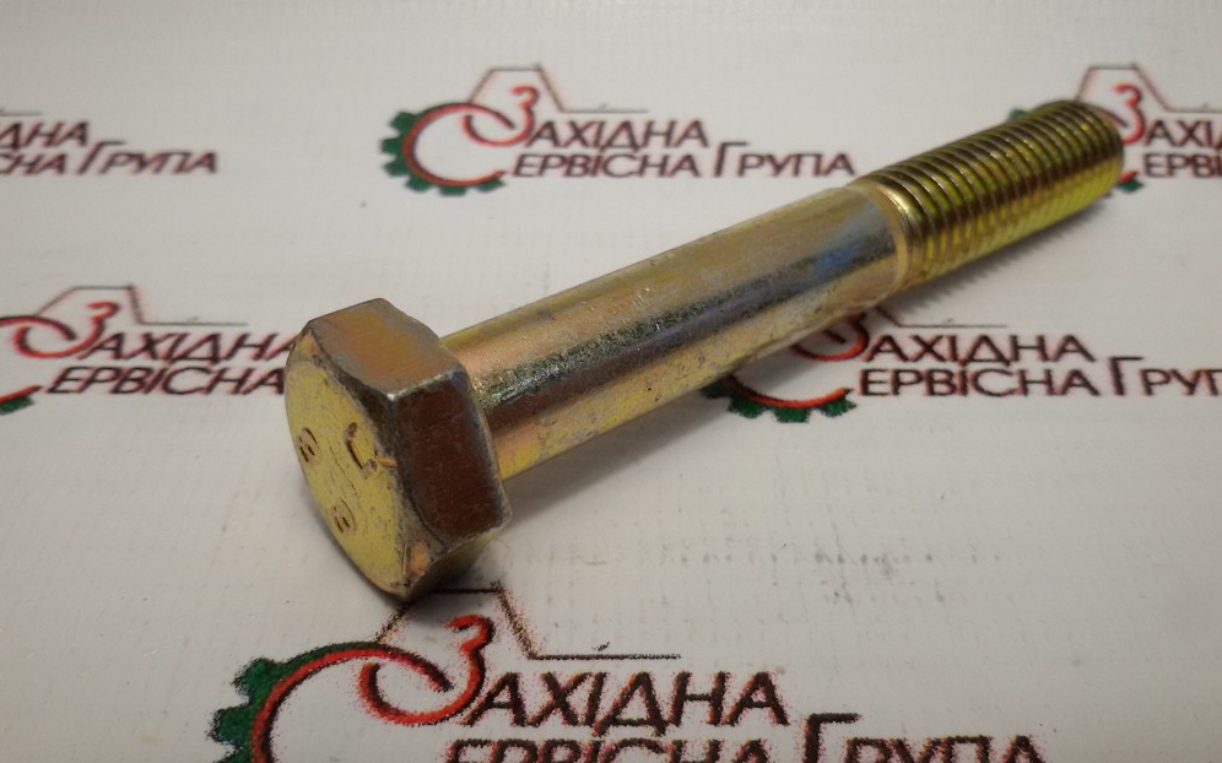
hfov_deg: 58.2
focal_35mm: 33
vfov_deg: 38.3
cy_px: 368
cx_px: 610
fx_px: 1099
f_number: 2.4
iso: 64
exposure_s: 1/100
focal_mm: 2.93
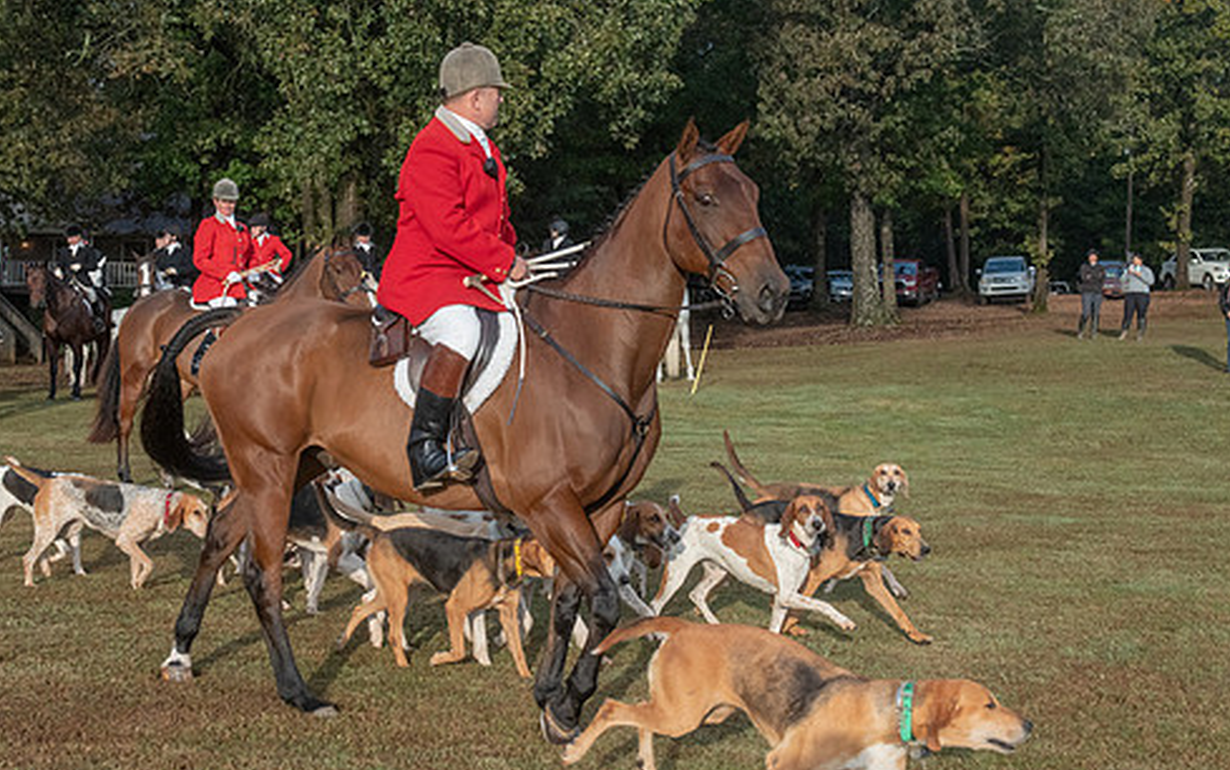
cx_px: 459
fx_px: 2046
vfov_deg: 21.3
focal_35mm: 61
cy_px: 280
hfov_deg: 33.3
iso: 800
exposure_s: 1/1250
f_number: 7.1
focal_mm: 42
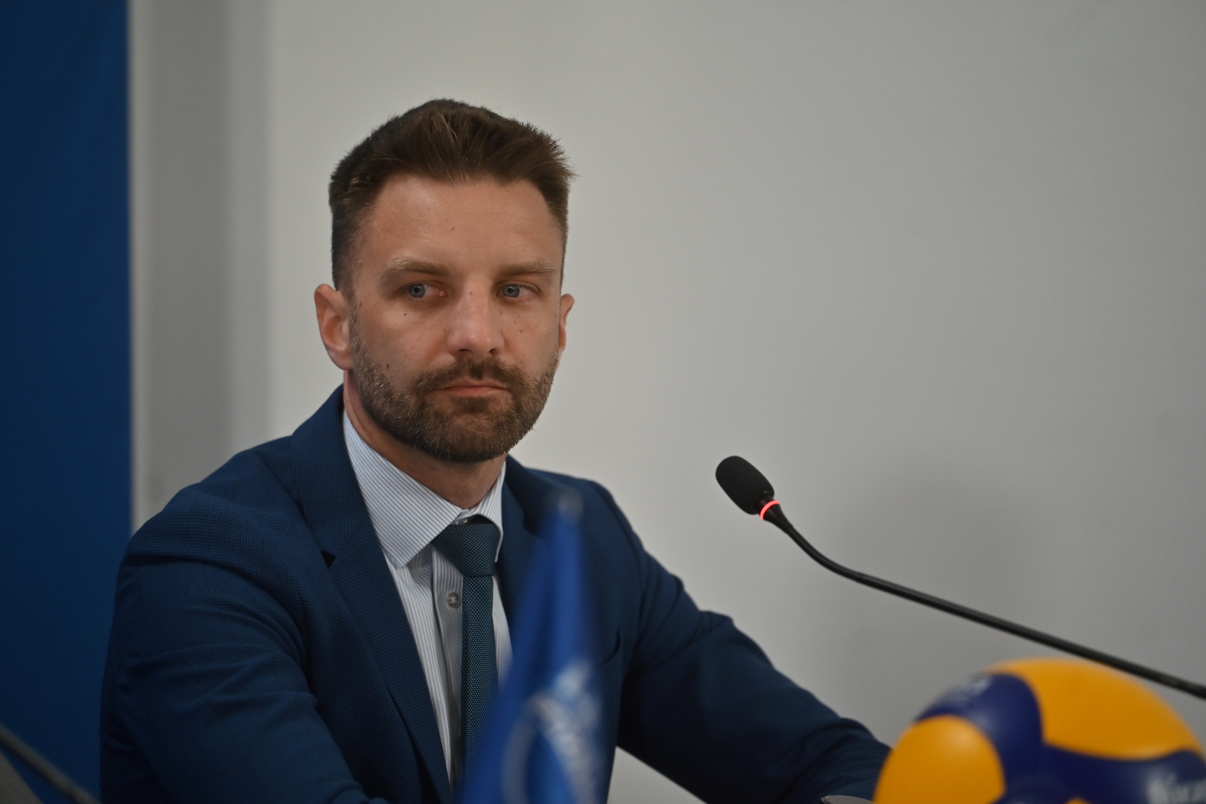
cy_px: 402
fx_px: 6030
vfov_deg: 7.6
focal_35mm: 180
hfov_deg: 11.4
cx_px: 603
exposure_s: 1/250
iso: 900
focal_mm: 180
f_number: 2.8
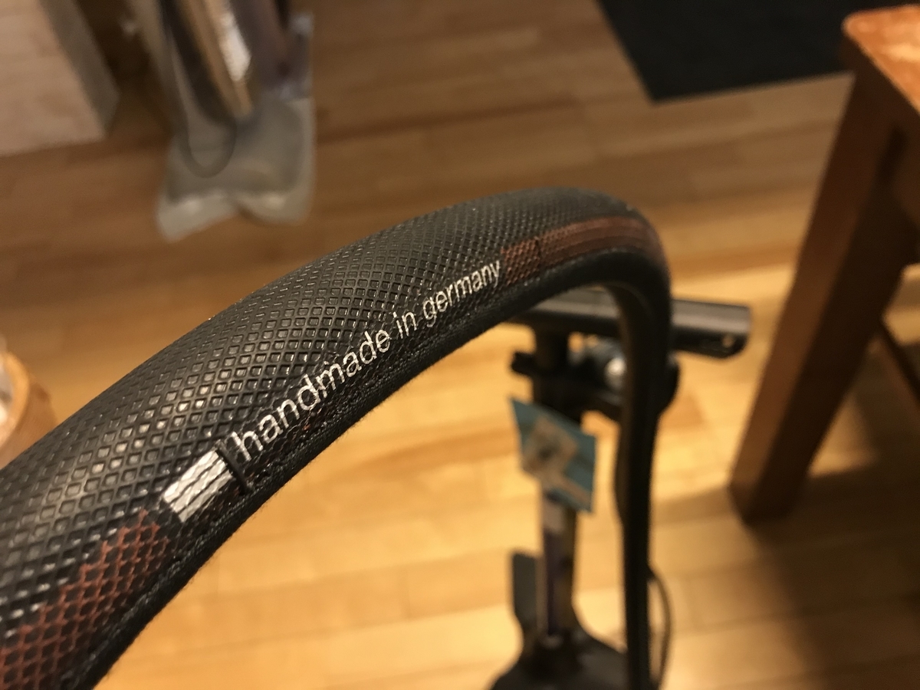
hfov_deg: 63.4
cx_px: 460
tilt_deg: -49.0
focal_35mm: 28
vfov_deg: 49.7
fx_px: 744
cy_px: 345
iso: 100
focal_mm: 3.99
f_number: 1.8
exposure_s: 1/12
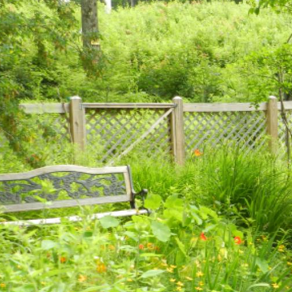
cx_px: 287
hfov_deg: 24.3
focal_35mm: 68
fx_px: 649
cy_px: 143
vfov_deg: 25.4
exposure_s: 1/160
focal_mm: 6.7
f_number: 4
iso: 160
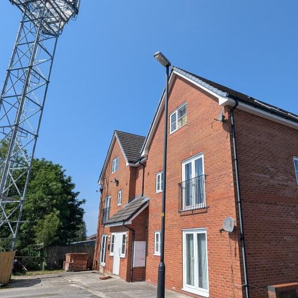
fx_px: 224
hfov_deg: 66.8
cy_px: 146
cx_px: 175
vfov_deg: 67.3
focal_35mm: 23
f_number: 2.2
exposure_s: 1/1381
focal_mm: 1.95
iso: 42
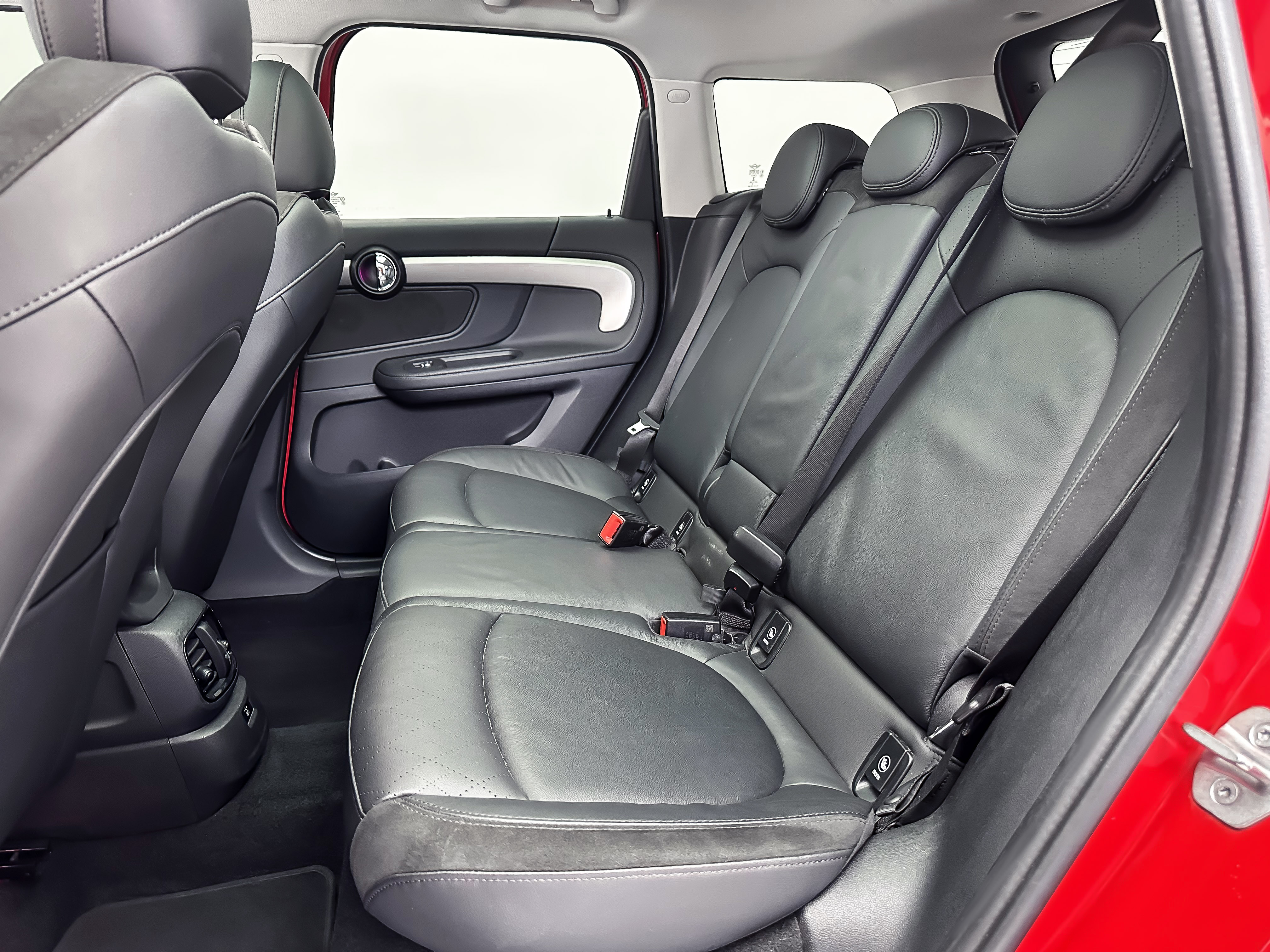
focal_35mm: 24
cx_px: 635
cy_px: 476
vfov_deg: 56.8
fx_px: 881
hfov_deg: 71.6
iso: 640
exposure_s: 1/60
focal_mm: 6.86
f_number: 1.78
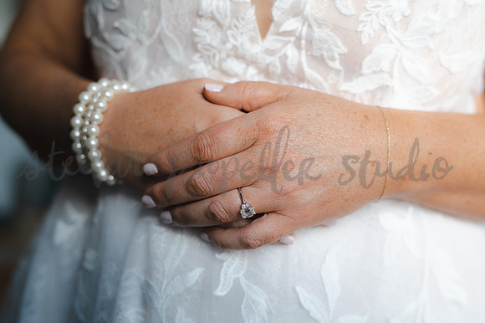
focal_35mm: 50
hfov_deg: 39.6
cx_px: 242
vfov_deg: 27.0
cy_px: 162
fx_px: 673
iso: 320
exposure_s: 1/250
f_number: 2.5
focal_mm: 50
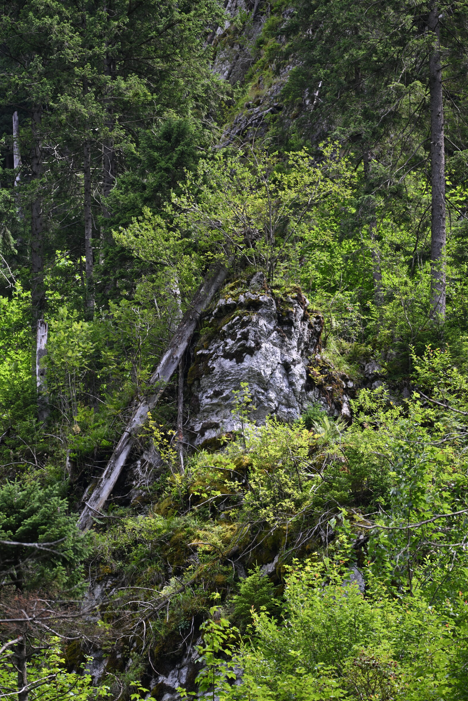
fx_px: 3724
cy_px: 333
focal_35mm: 191
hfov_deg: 7.2
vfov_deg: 10.8
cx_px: 237
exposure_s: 1/200
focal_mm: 180
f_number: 5.6
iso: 160
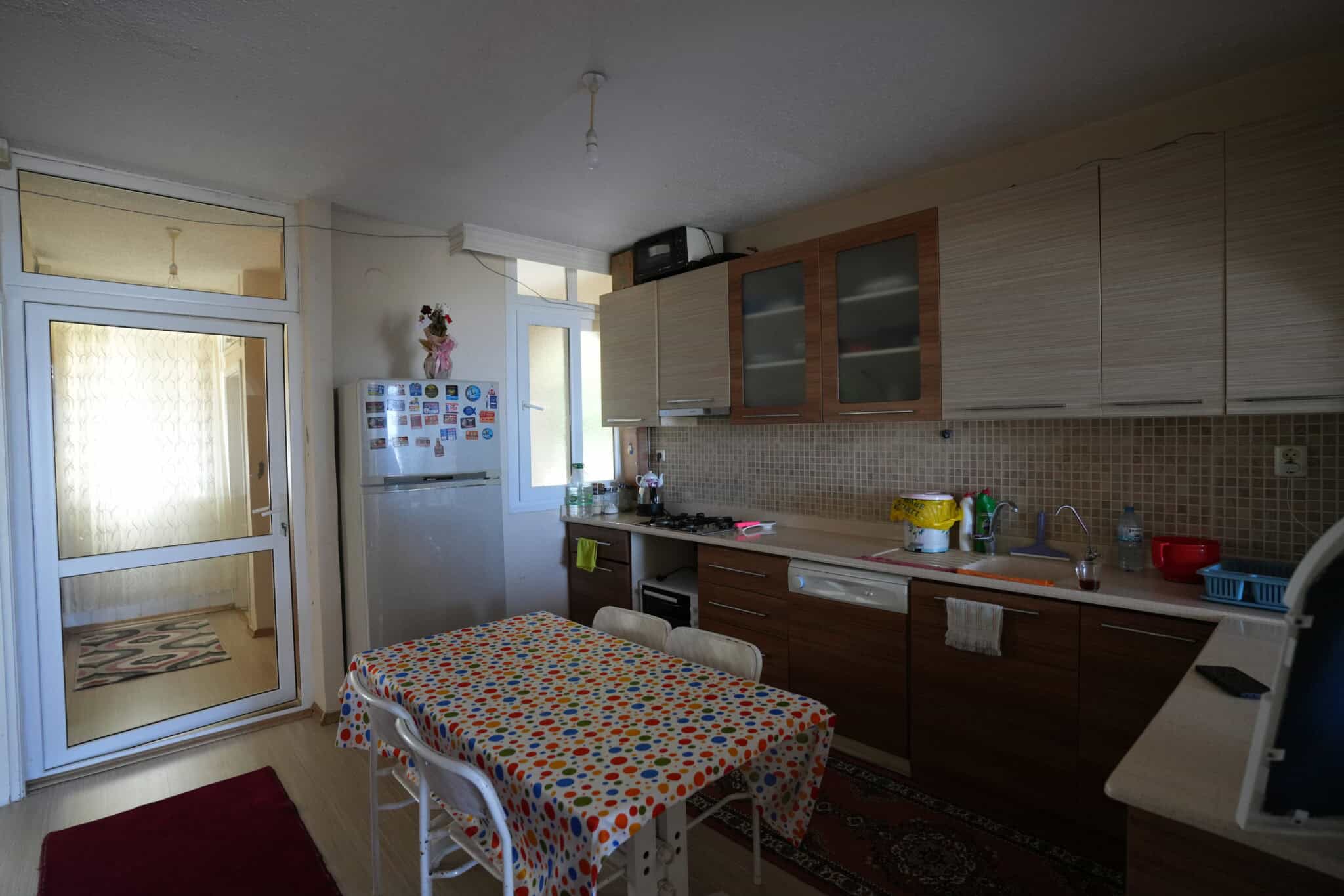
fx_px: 635
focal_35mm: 17
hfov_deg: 93.3
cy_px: 448
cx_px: 672
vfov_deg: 70.4
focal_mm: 17
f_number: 3.2
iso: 1600
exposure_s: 1/160
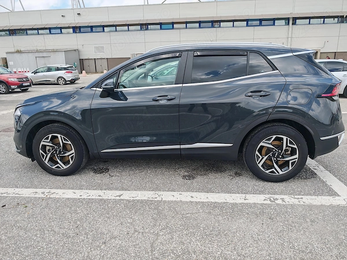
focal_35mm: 24
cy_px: 130
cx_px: 174
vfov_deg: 56.8
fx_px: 241
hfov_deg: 71.6
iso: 100
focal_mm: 6.83
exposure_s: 1/3900
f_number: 2
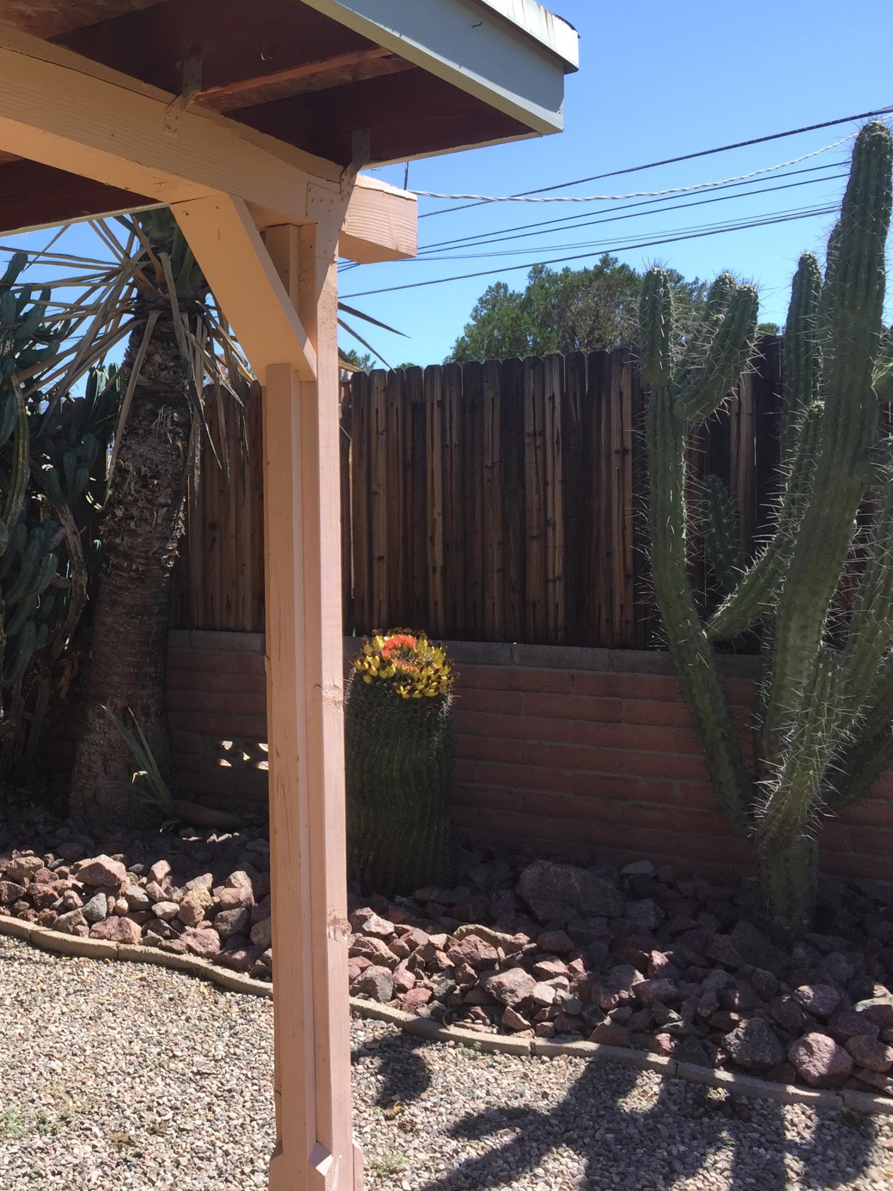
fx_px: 1342
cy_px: 593
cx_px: 110
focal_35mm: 39
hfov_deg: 35.0
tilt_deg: -0.6
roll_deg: +0.4
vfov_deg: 47.9
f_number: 2.2
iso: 32
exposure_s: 1/860
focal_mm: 4.15
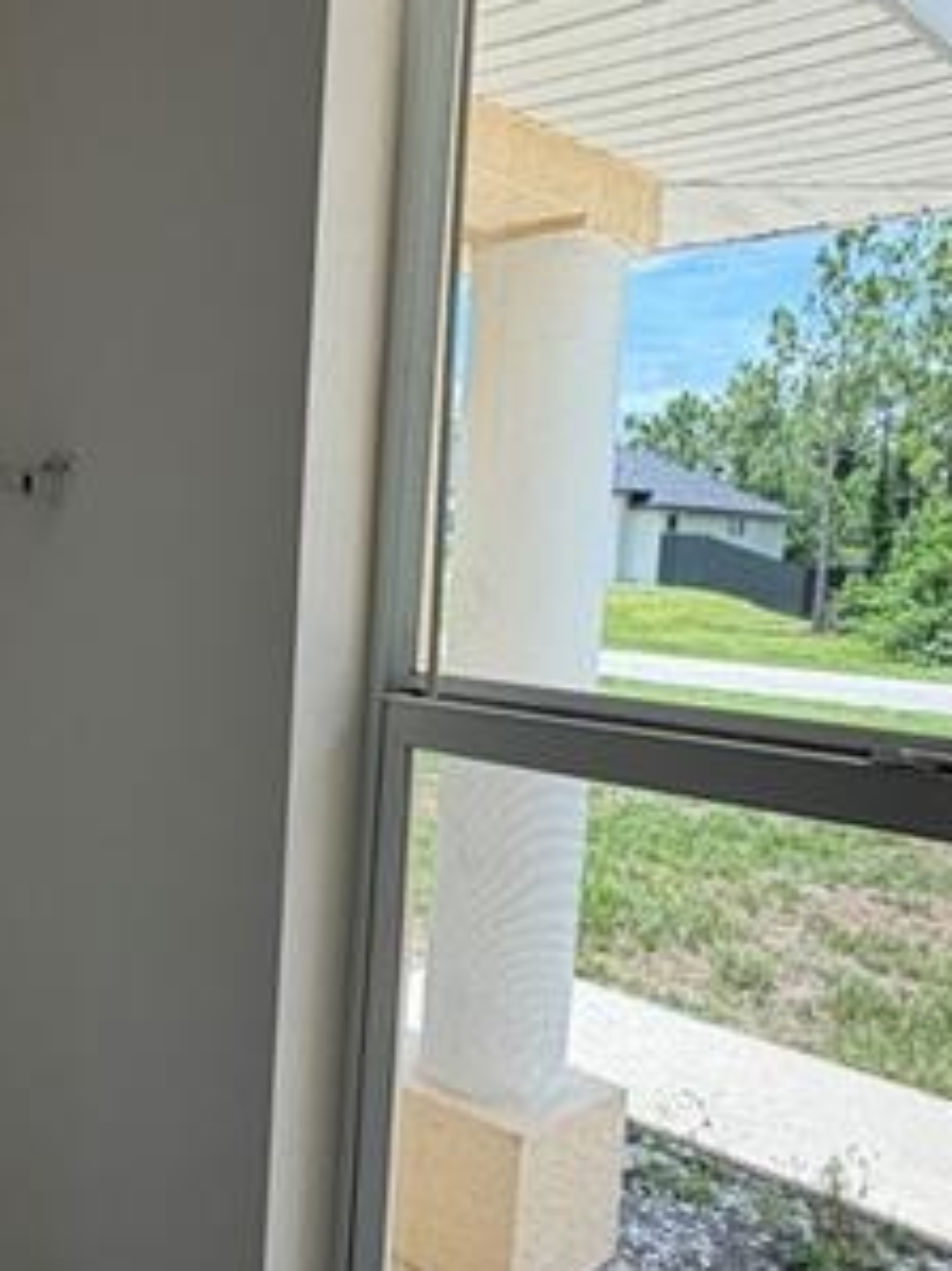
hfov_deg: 37.1
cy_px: 680
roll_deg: -1.7
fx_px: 1321
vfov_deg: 51.3
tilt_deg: -7.7
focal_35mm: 36
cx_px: 98
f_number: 2.2
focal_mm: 2.22
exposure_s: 1/381
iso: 50
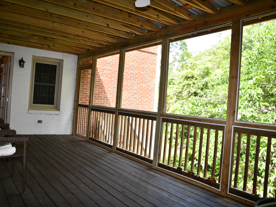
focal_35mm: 30
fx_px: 239
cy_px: 101
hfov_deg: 59.7
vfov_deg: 46.8
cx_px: 119
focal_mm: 18
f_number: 4
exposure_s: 1/80
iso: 200
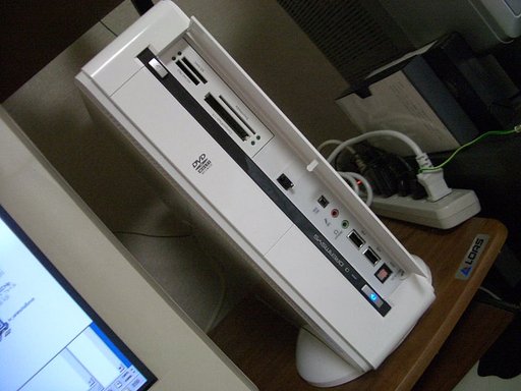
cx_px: 260
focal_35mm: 35
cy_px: 196
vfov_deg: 40.7
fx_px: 527
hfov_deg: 52.6
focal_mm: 5.8
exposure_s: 1/40
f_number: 2.6
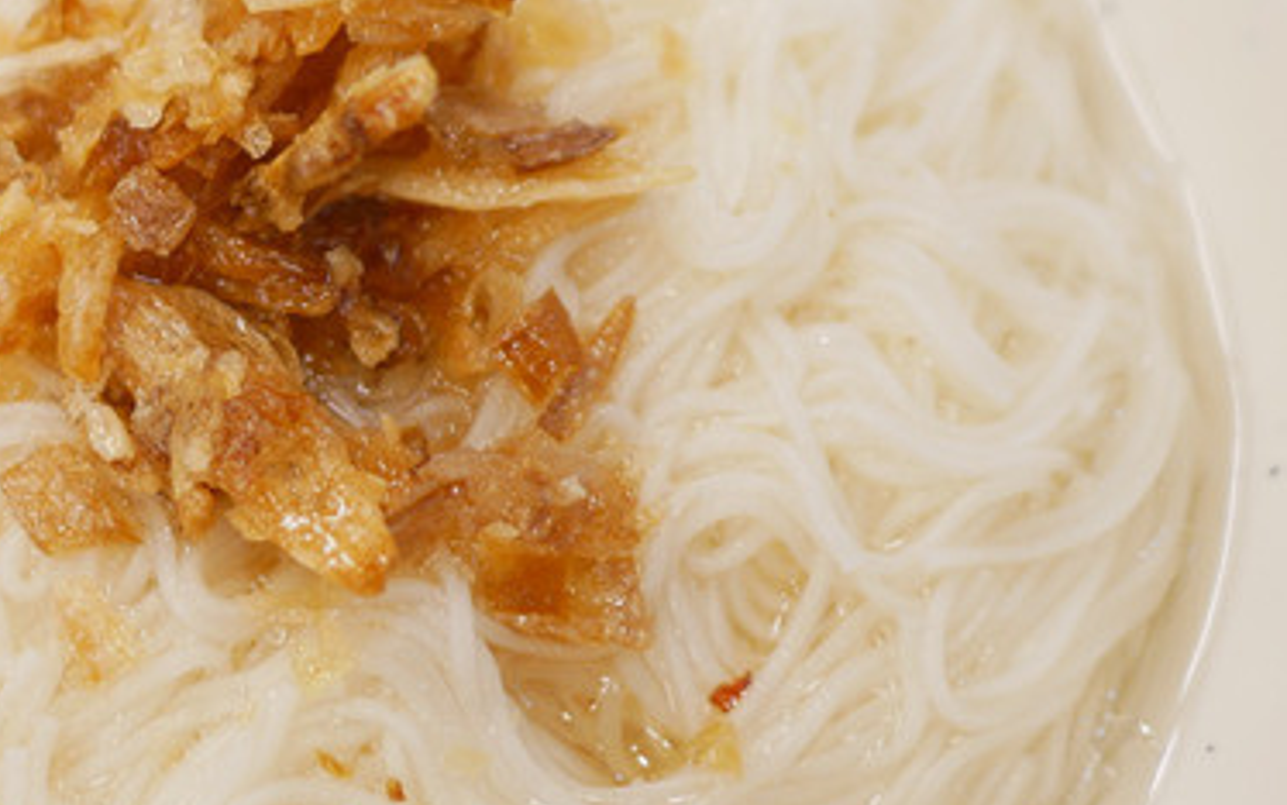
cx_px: 265
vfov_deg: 15.4
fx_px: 2982
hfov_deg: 24.0
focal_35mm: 85
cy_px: 433
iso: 200
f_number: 1.7
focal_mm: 15
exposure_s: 1/60
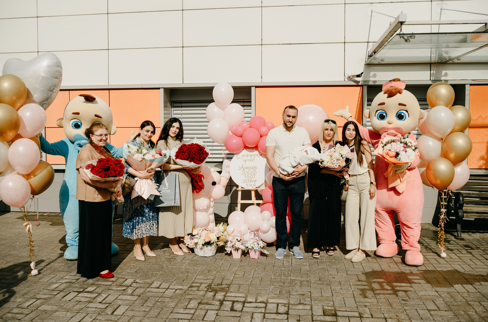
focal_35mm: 31
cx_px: 245
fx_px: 418
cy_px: 159
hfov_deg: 60.6
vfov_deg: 42.2
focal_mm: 29
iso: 64
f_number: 5
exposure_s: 1/1000
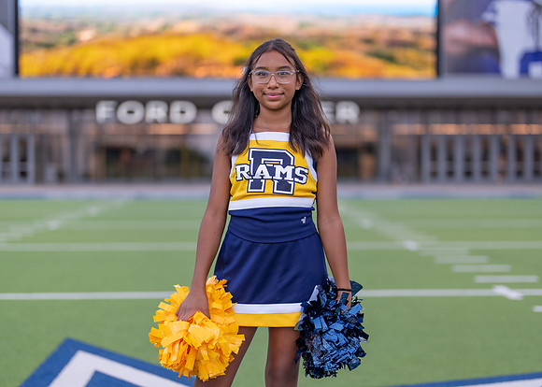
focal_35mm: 61
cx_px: 290
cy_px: 210
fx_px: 931
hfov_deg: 32.4
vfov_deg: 23.5
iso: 100
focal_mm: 50
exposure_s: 1/320
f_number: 1.2
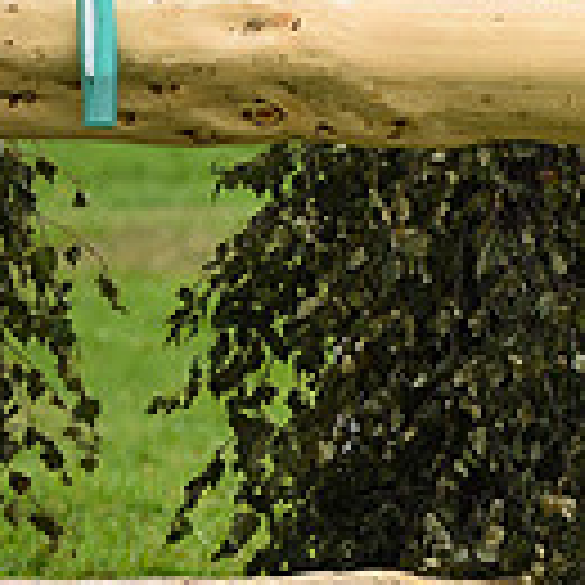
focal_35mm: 662
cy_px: 166
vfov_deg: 2.6
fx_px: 12657
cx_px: 1238
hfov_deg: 2.6
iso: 280
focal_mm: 175
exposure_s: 1/1000
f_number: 5
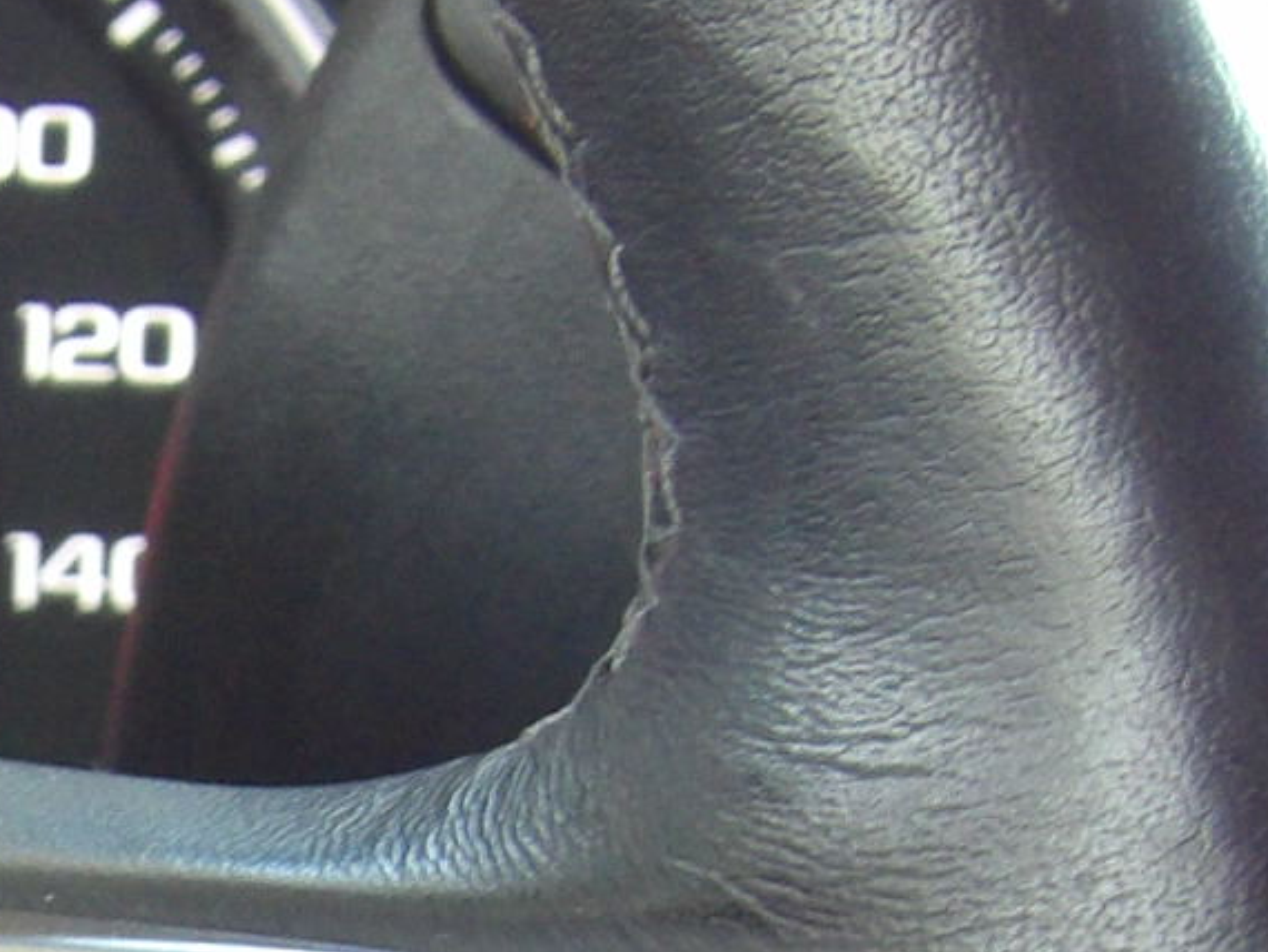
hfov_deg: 9.3
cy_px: 1299
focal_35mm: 209
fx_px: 7659
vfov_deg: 7.0
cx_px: -318
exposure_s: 1/17
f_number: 3.8
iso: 372
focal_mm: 8.2
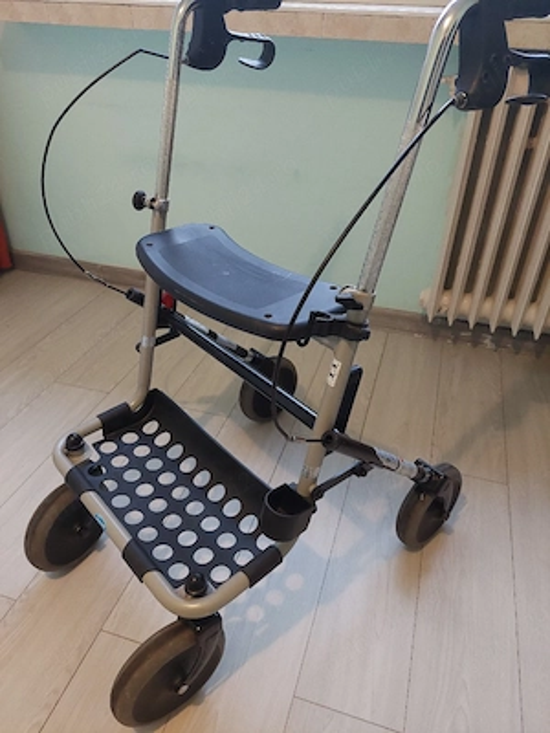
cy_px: 366
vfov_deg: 69.4
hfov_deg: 54.9
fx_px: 530
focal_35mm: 25
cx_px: 275
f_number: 1.8
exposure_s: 1/50
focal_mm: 5.23
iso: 500
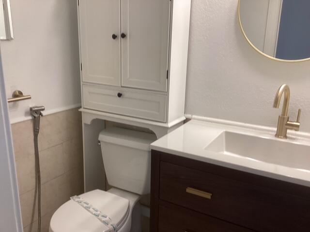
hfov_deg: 58.4
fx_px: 278
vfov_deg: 45.4
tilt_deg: -16.4
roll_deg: -1.7
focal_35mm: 31
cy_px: 116
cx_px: 155
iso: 50
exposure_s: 1/60
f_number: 2.4
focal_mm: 3.3
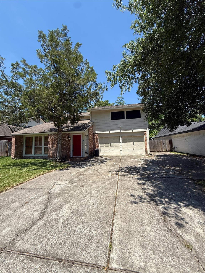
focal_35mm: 14
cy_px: 136
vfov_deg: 102.1
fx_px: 111
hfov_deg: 85.7
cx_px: 102
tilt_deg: +5.1
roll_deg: +1.2
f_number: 2.2
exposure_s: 1/1464
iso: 50
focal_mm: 2.22
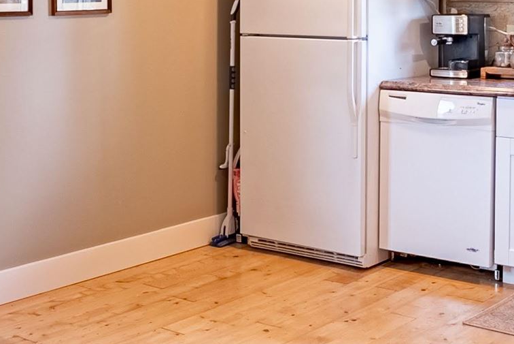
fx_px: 929
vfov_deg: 20.4
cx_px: 354
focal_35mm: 65
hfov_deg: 30.6
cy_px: 9
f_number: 8
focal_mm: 16
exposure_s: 1/400
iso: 400
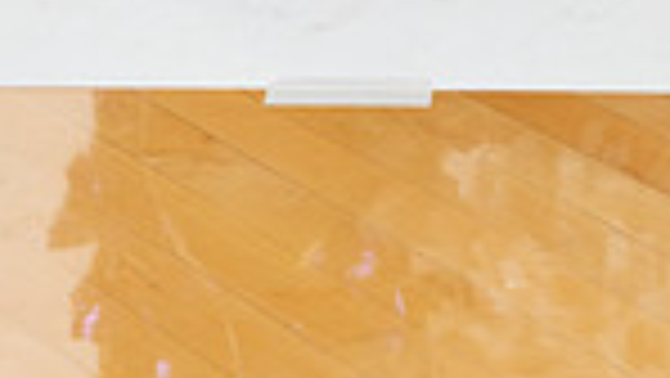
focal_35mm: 222
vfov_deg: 5.3
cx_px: 378
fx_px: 3946
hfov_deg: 9.7
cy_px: -572
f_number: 7.1
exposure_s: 1/320
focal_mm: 70
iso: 800
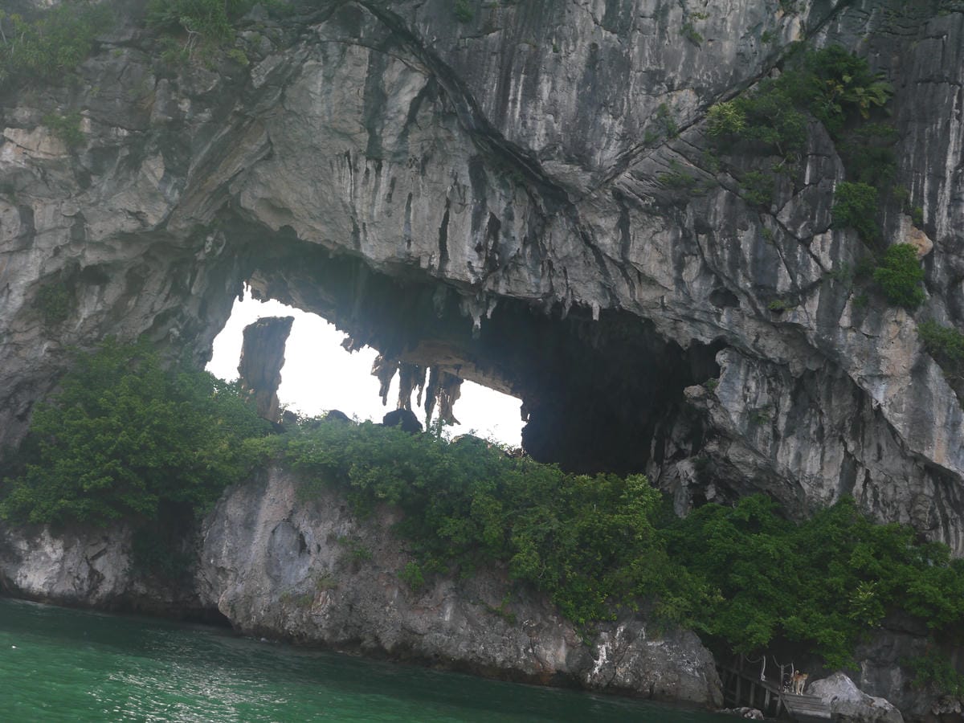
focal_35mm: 60
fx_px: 1671
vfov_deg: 24.4
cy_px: 362
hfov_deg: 32.2
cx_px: 482
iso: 160
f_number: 6.3
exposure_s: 1/160
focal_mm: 30
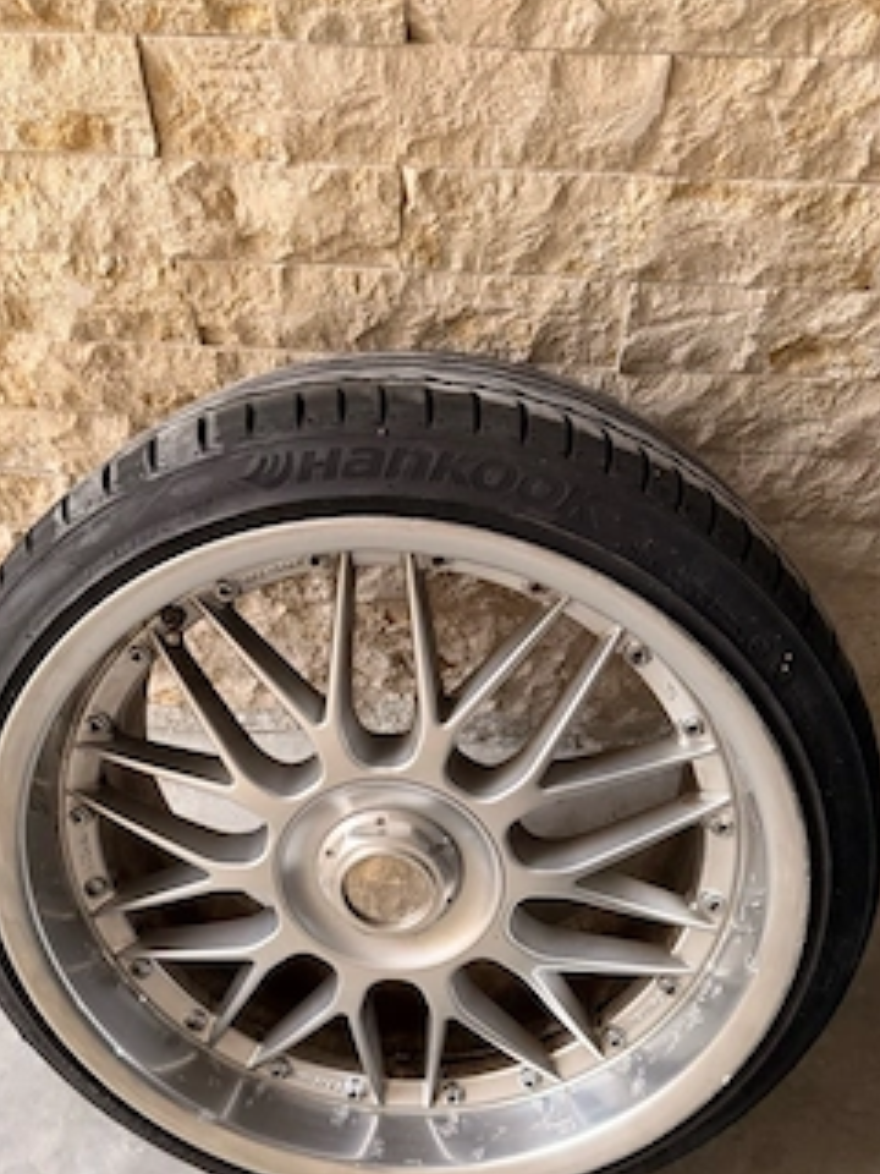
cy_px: 682
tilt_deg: -59.8
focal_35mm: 30
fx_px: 1017
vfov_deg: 59.6
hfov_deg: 46.7
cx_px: 389
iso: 250
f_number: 1.78
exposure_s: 1/60
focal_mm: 6.76
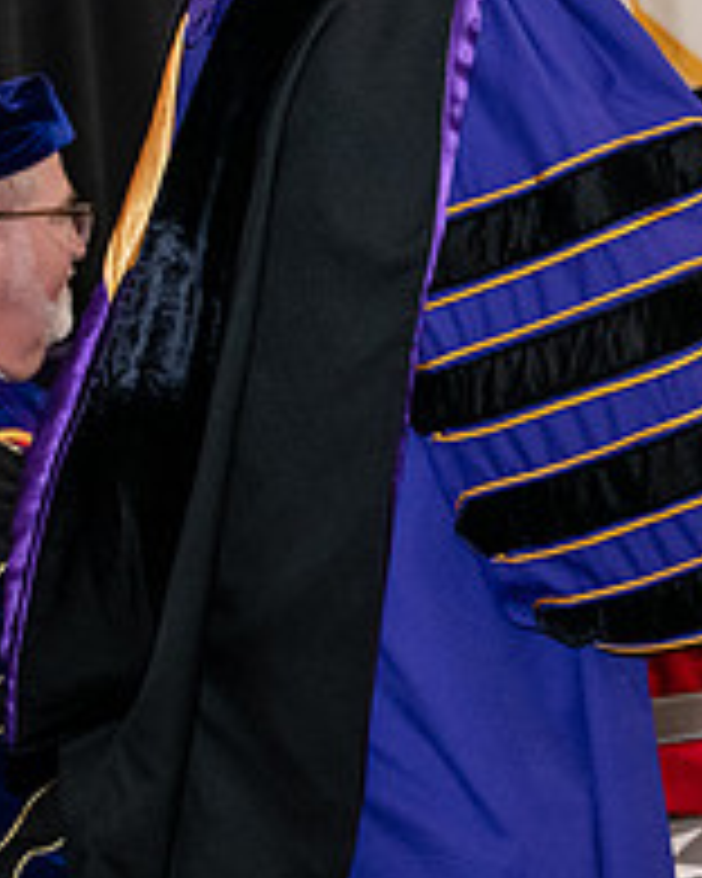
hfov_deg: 7.8
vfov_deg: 9.8
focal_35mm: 195
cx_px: 950
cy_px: 20
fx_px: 5064
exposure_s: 1/200
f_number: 5
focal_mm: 70
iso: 2500
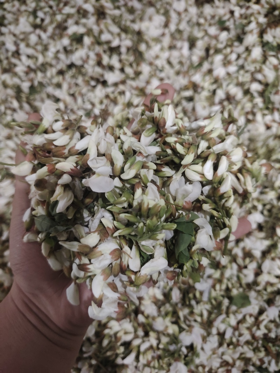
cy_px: 186
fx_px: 259
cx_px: 140
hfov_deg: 56.8
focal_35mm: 24
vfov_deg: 71.6
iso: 6528
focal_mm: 5.25
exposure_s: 1/100
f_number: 1.75
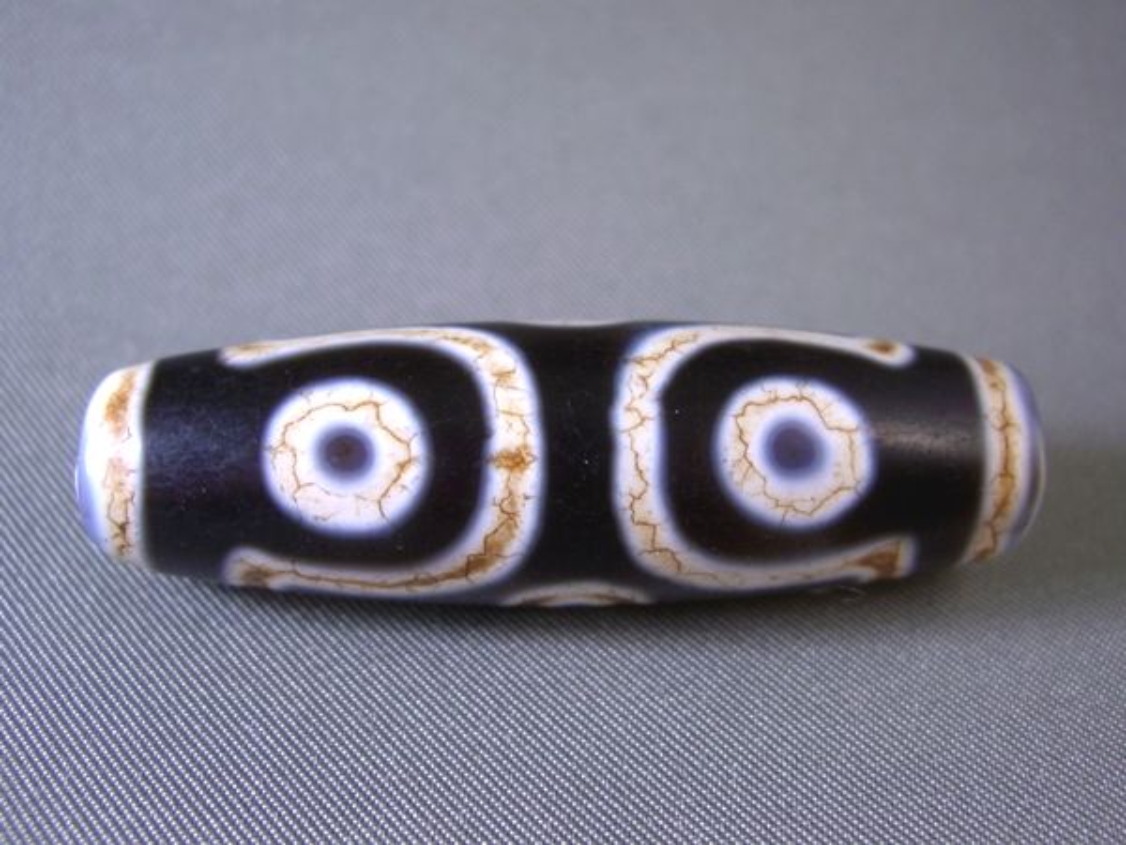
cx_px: 563
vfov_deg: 37.7
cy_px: 422
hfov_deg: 49.0
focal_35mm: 38
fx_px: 1236
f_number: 2.8
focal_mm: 7.9
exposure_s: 1/80
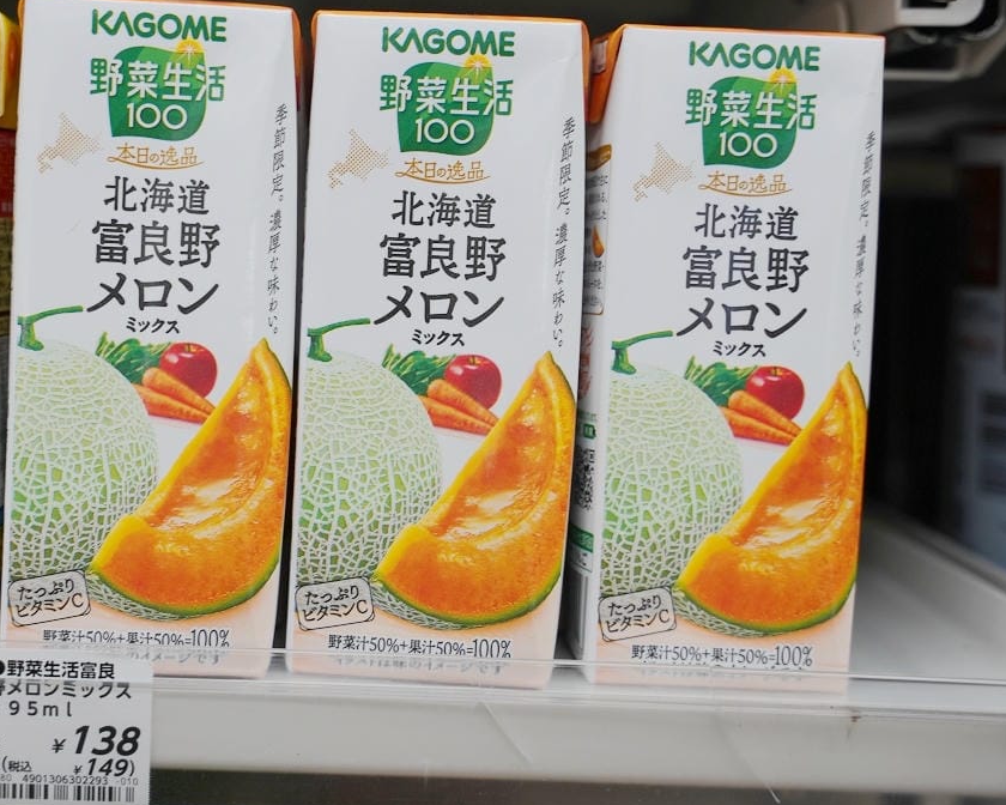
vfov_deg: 27.6
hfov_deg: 34.0
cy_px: 370
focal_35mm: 55
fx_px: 1638
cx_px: 389
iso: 160
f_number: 4
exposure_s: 1/60
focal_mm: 41
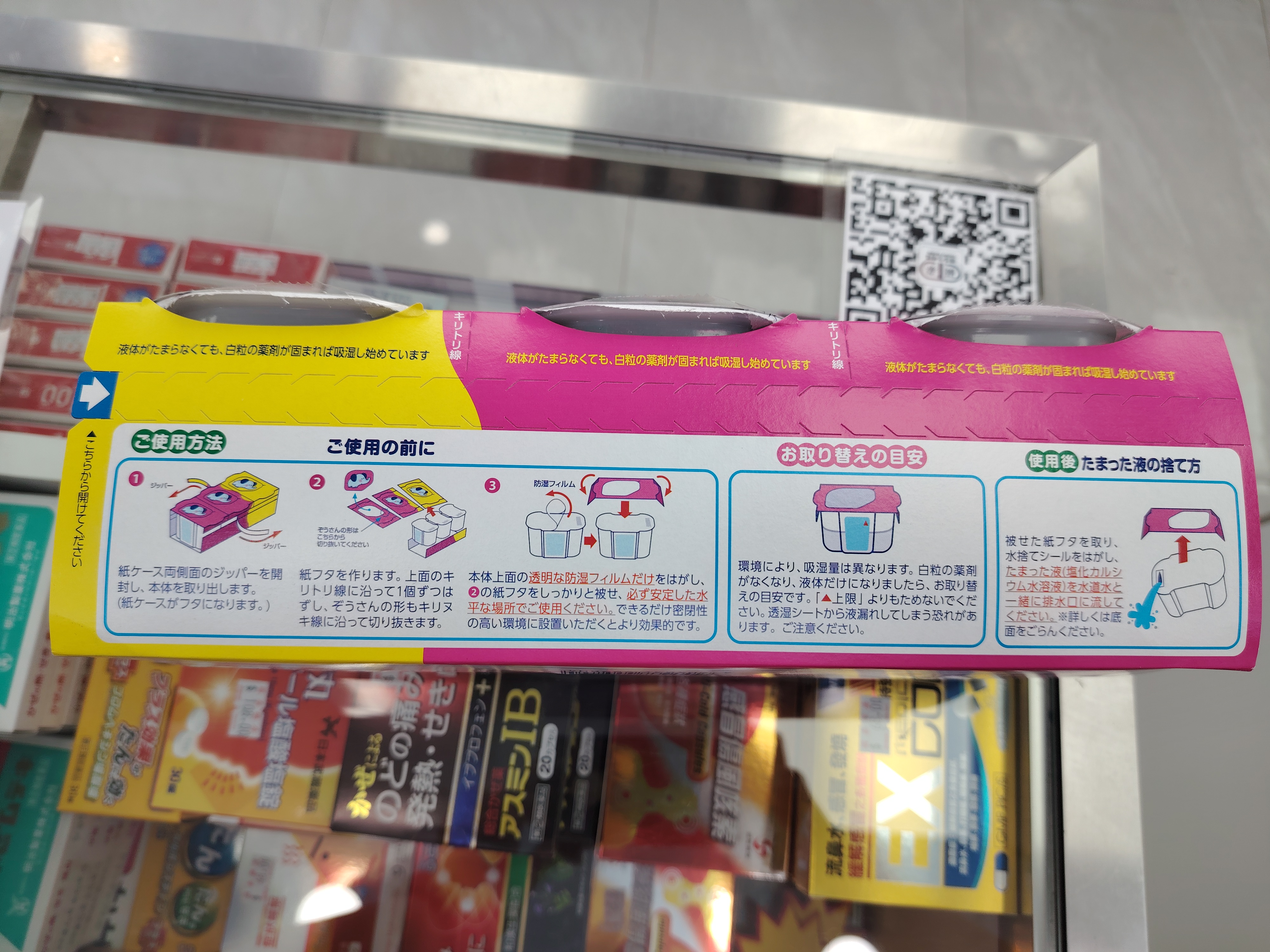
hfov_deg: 71.6
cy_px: 476
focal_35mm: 24
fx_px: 881
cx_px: 635
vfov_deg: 56.8
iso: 138
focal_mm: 5.25
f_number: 1.75
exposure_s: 1/100
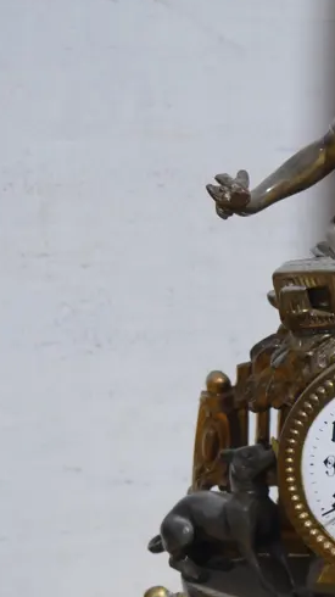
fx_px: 1803
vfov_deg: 18.5
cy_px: 529
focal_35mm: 114
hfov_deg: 10.3
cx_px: 461
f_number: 5.3
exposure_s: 1/60
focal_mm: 25
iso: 640
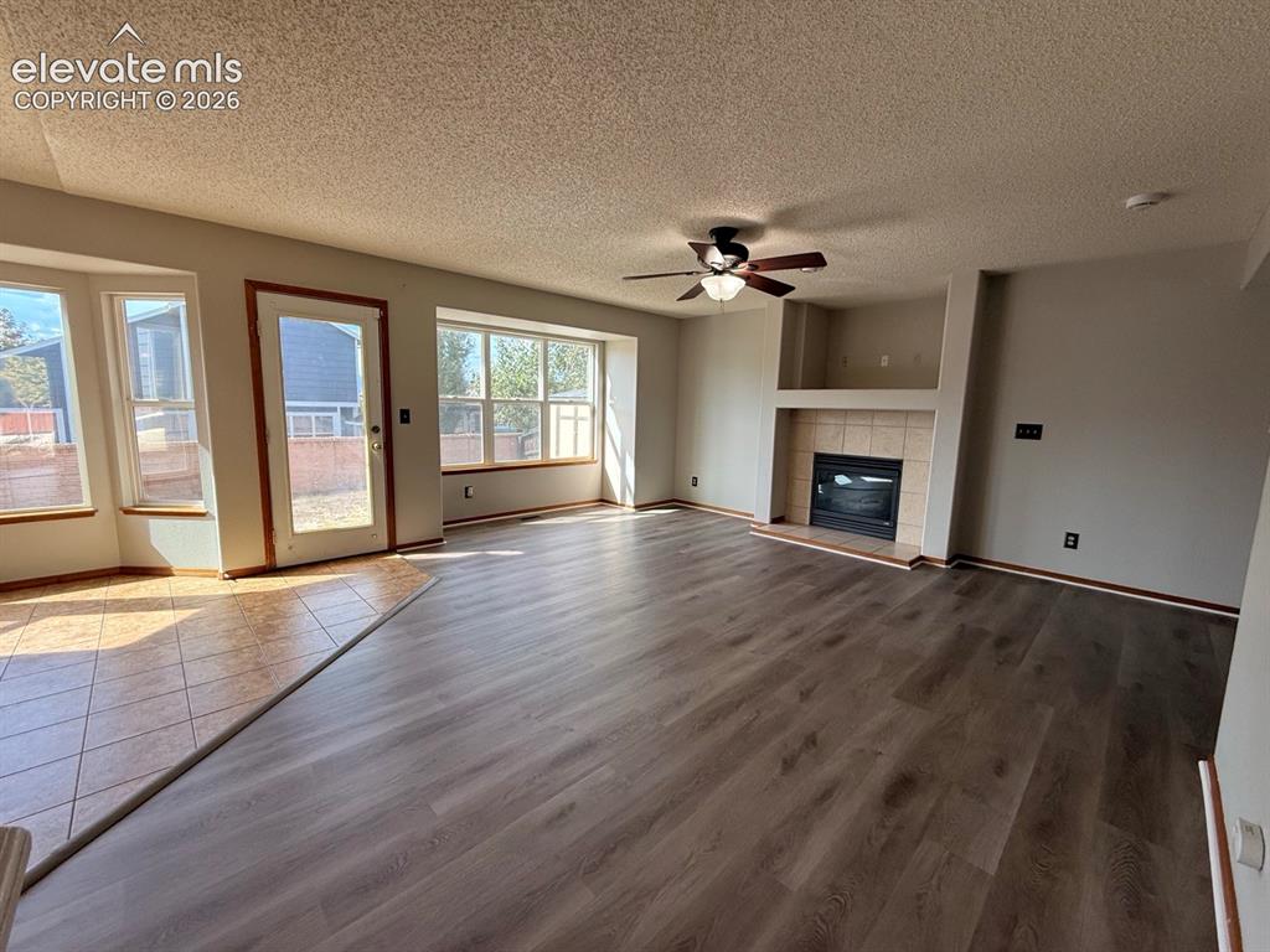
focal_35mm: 14
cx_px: 635
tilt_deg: -6.9
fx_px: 514
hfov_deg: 102.1
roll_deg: -1.2
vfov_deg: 85.7
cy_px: 476
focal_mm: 2.22
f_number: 2.2
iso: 64
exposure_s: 1/140
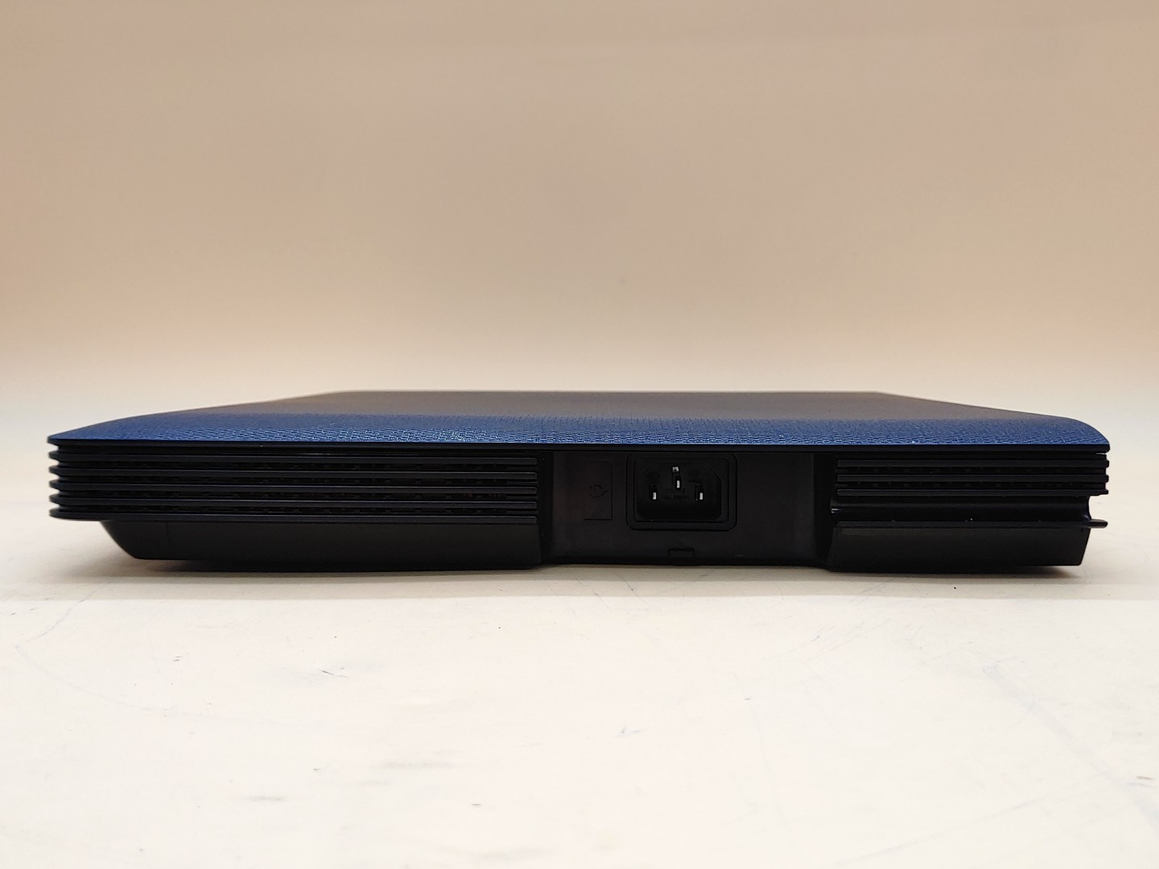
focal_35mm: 36
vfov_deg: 39.7
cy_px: 434
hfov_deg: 51.4
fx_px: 1205
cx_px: 580
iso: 50
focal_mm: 4.36
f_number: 1.8
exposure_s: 1/124
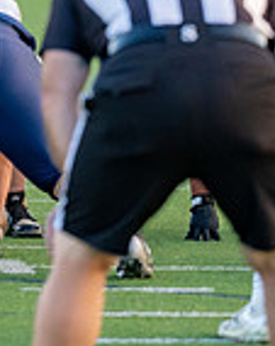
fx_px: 5920
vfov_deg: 3.3
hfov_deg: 2.7
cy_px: -160
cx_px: -134
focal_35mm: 580
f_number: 2.8
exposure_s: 1/1250
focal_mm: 121
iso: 640
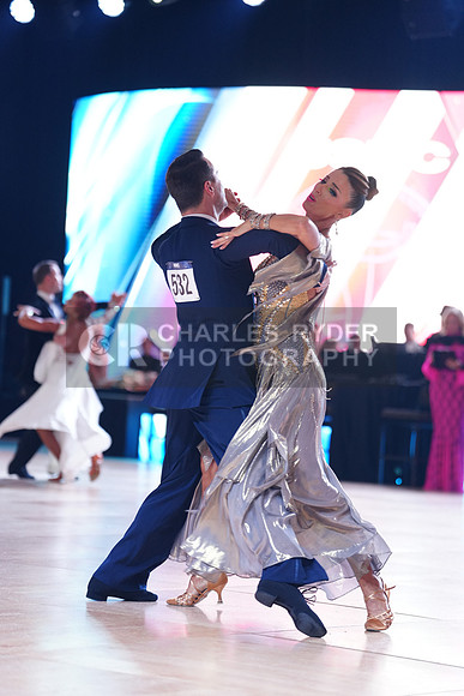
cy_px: 348
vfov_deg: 17.8
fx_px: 2222
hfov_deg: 11.9
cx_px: 232
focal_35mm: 115
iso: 1250
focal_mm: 115
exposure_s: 1/500
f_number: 2.8
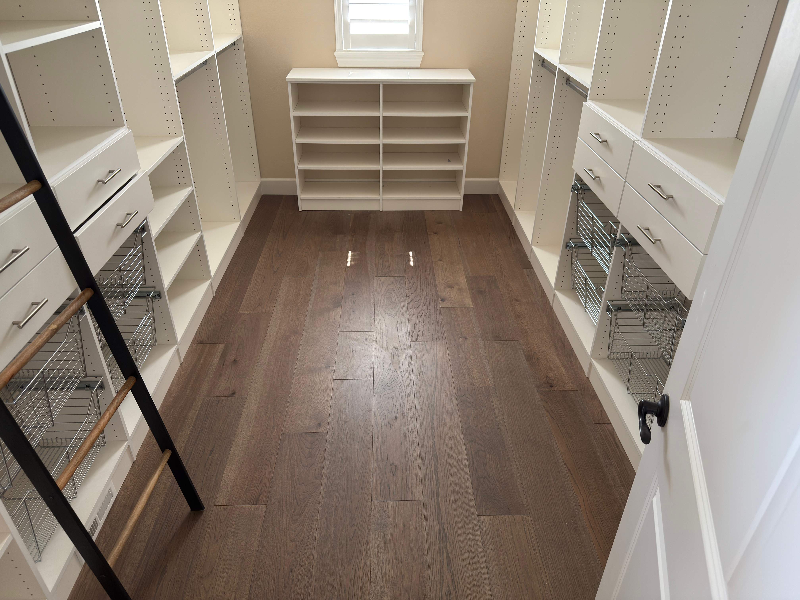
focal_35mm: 24
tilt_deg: -31.0
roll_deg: -0.2
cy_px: 300
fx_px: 555
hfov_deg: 71.6
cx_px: 400
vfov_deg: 56.8
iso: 200
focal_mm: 6.76
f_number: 1.78
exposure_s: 1/40
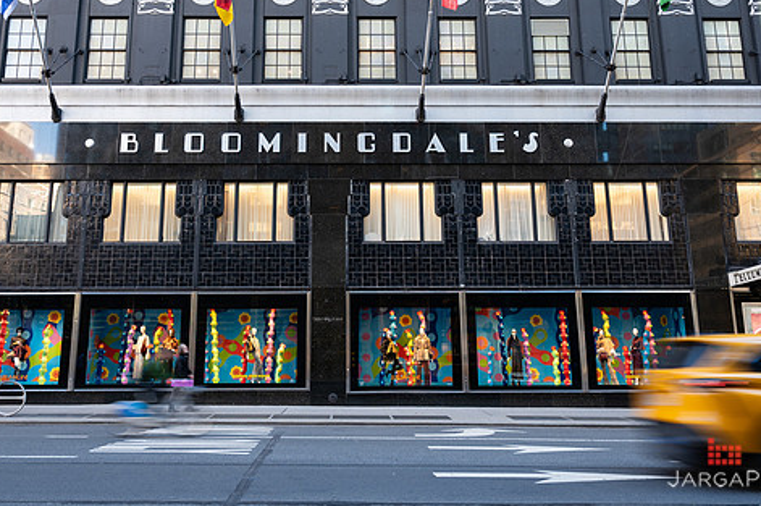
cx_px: 352
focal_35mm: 31
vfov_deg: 42.1
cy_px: 215
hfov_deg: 60.3
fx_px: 655
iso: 100
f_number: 5
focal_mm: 24
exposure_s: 1/15
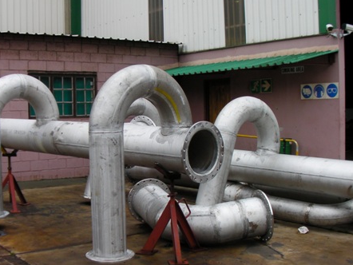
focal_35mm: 55
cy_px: 157
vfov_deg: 26.5
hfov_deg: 34.9
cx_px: 157
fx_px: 561
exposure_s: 1/180
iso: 50
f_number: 3.5
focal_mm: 6.3
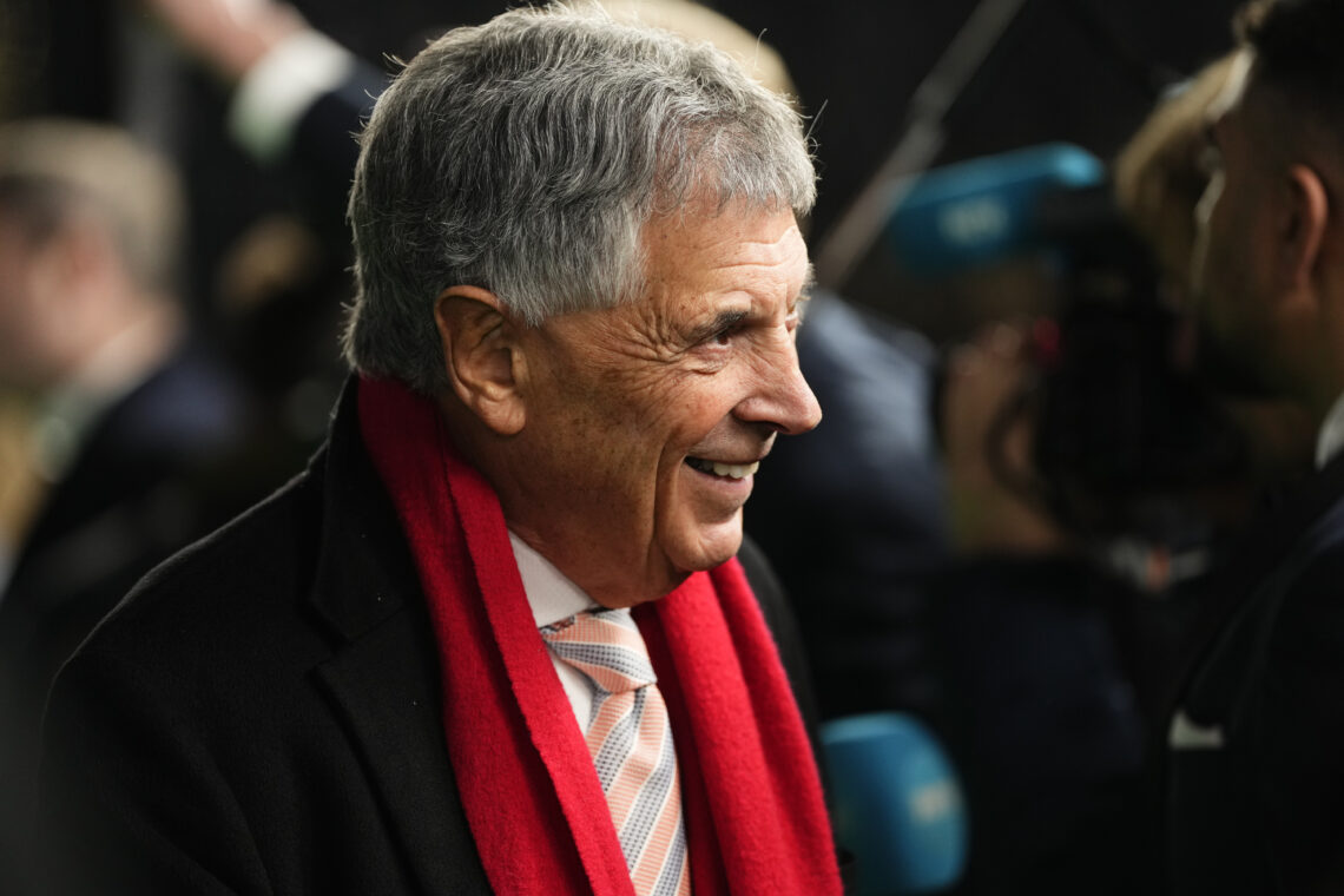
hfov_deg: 10.3
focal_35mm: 200
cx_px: 672
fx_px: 7466
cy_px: 448
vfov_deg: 6.9
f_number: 2.8
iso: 1600
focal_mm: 200
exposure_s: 1/1250
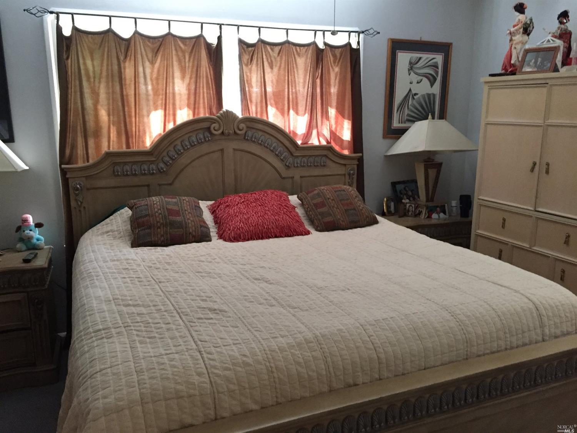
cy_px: 216
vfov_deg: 48.2
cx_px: 288
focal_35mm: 29
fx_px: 483
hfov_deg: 61.7
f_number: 2.2
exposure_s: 1/15
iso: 320
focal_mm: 4.15
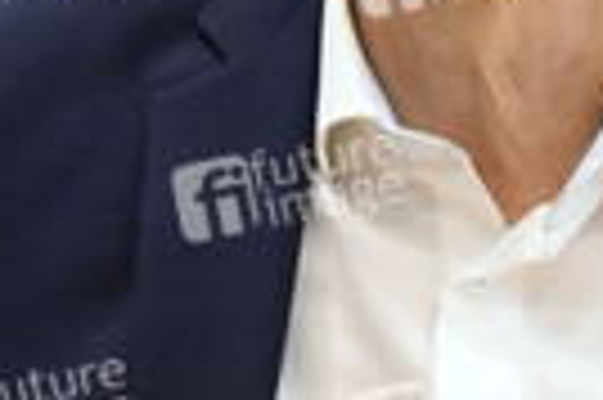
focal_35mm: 420
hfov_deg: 4.9
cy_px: -148
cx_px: 349
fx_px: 7026
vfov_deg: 3.3
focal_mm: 125
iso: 5000
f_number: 5.6
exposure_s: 1/640
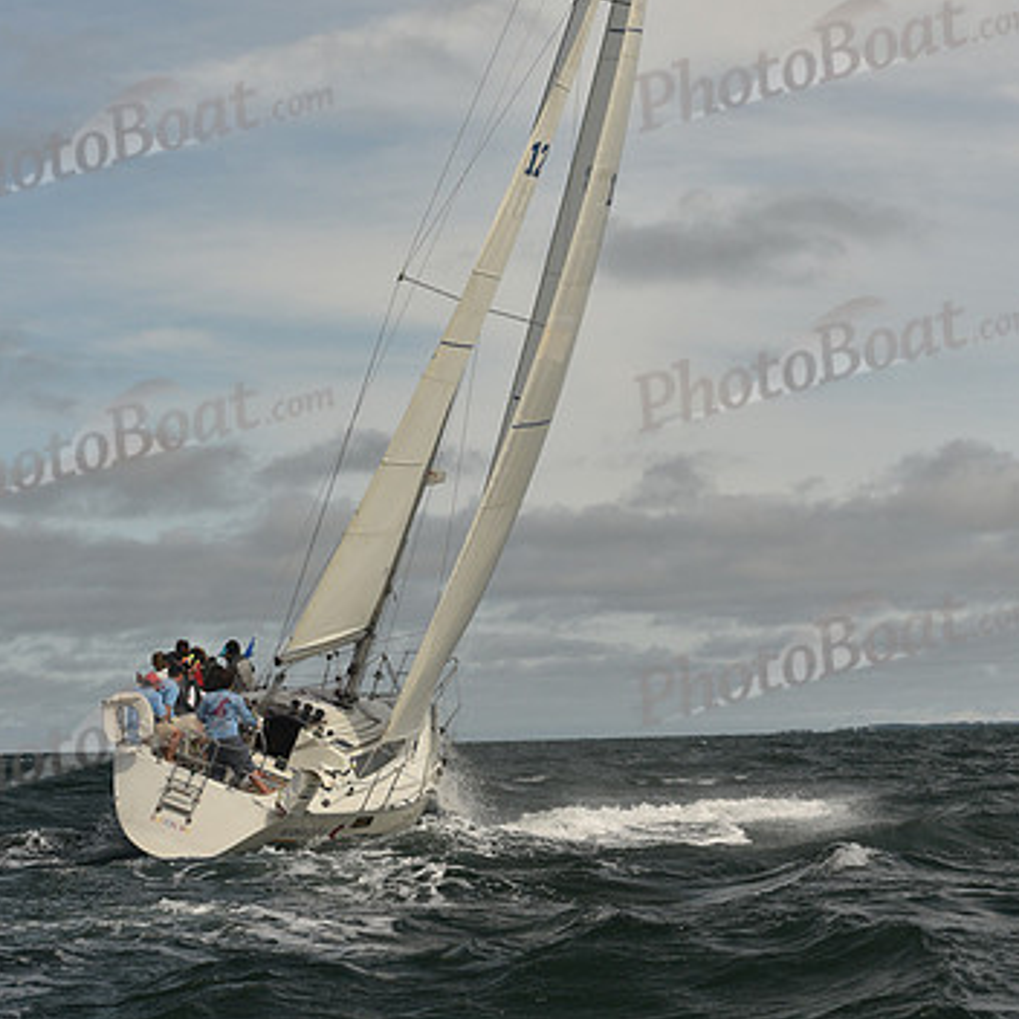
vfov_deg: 17.6
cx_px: 485
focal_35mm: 98
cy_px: 249
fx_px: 3264
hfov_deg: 17.7
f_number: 8
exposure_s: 1/1000
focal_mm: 70
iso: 320
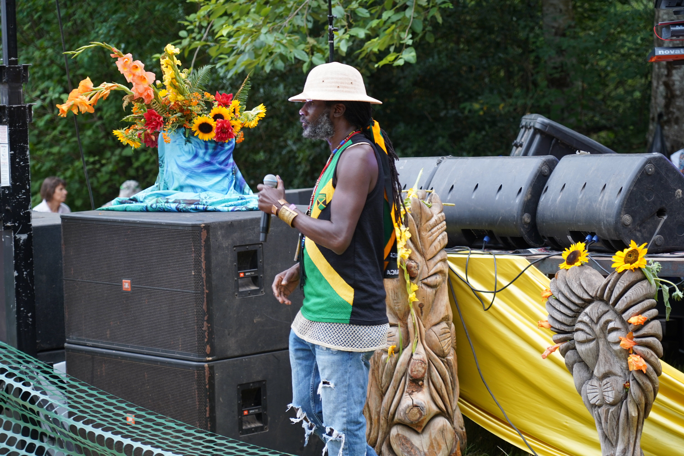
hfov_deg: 19.5
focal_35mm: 105
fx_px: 1995
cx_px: 342
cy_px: 228
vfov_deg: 13.0
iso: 500
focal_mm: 105
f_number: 4
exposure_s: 1/160
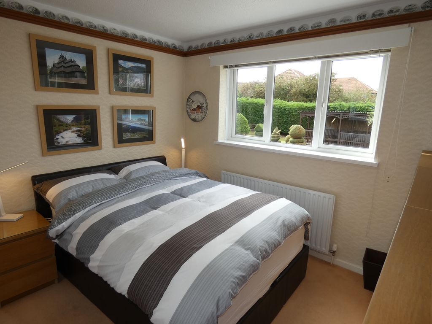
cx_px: 216
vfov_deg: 66.0
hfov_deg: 81.7
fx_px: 250
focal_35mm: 20
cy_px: 162
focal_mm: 3.6
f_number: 2.8
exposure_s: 1/160
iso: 80
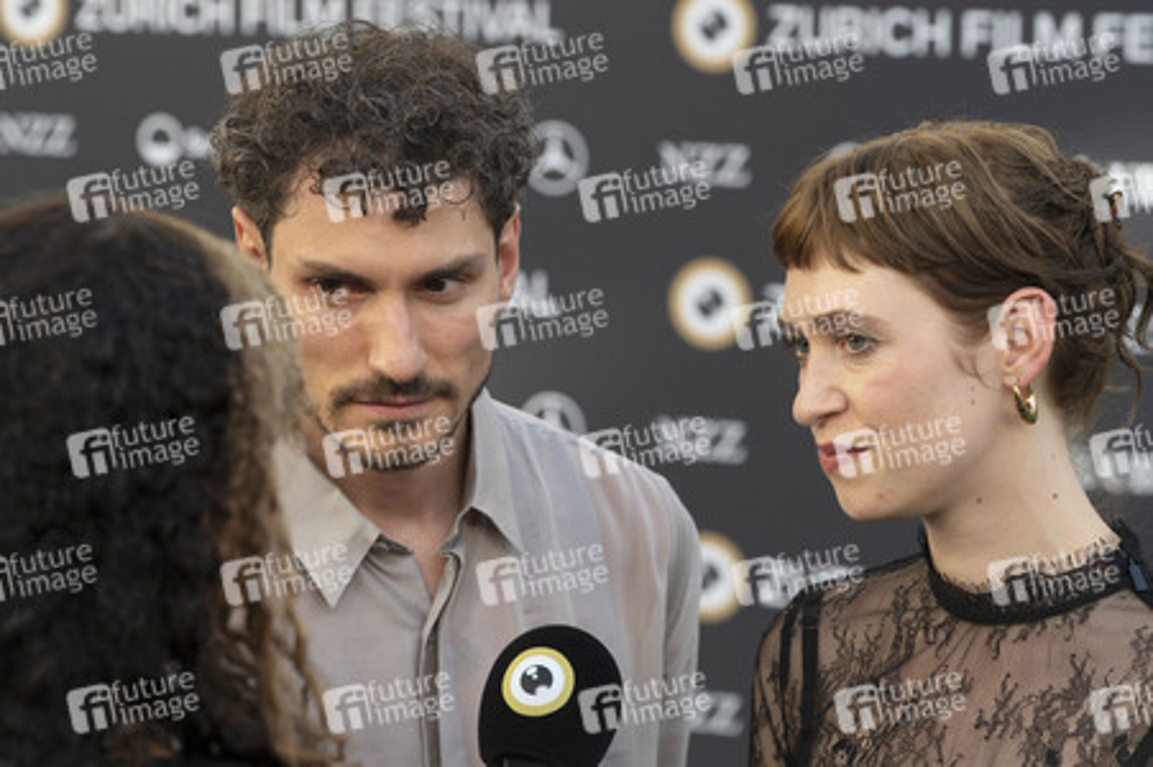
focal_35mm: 122
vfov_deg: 11.2
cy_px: 384
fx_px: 3904
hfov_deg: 16.8
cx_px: 576
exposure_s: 1/200
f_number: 6.3
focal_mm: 122
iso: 400
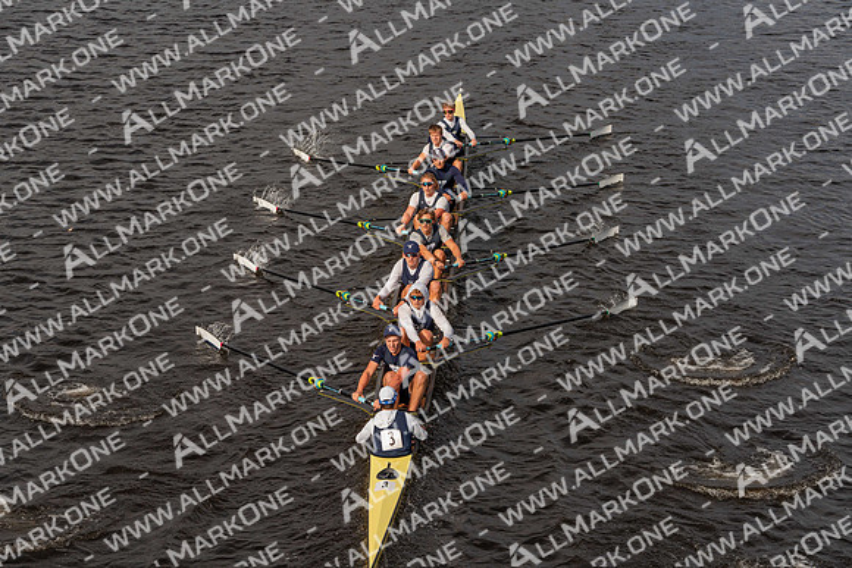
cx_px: 426
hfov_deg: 25.1
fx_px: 1917
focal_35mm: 81
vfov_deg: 16.9
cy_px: 284
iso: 320
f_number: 5
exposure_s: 1/2500
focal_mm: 81
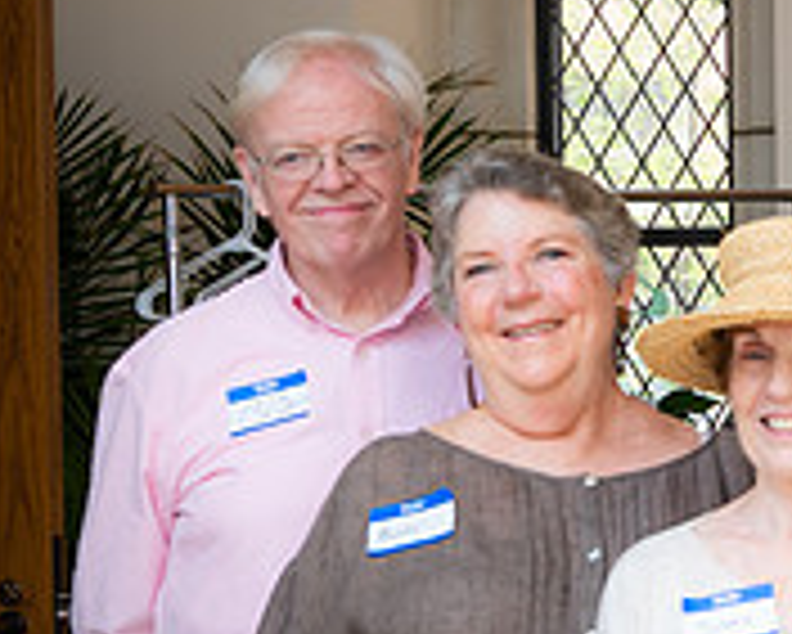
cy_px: 506
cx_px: 1384
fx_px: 3471
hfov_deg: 12.1
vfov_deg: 10.4
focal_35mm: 148
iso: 200
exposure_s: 1/60
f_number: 6.3
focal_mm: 38
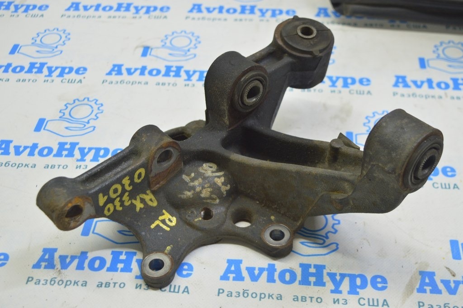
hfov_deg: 37.9
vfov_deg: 25.7
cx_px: 232
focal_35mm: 52
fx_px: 675
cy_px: 154
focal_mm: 35
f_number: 5.6
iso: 400
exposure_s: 1/20
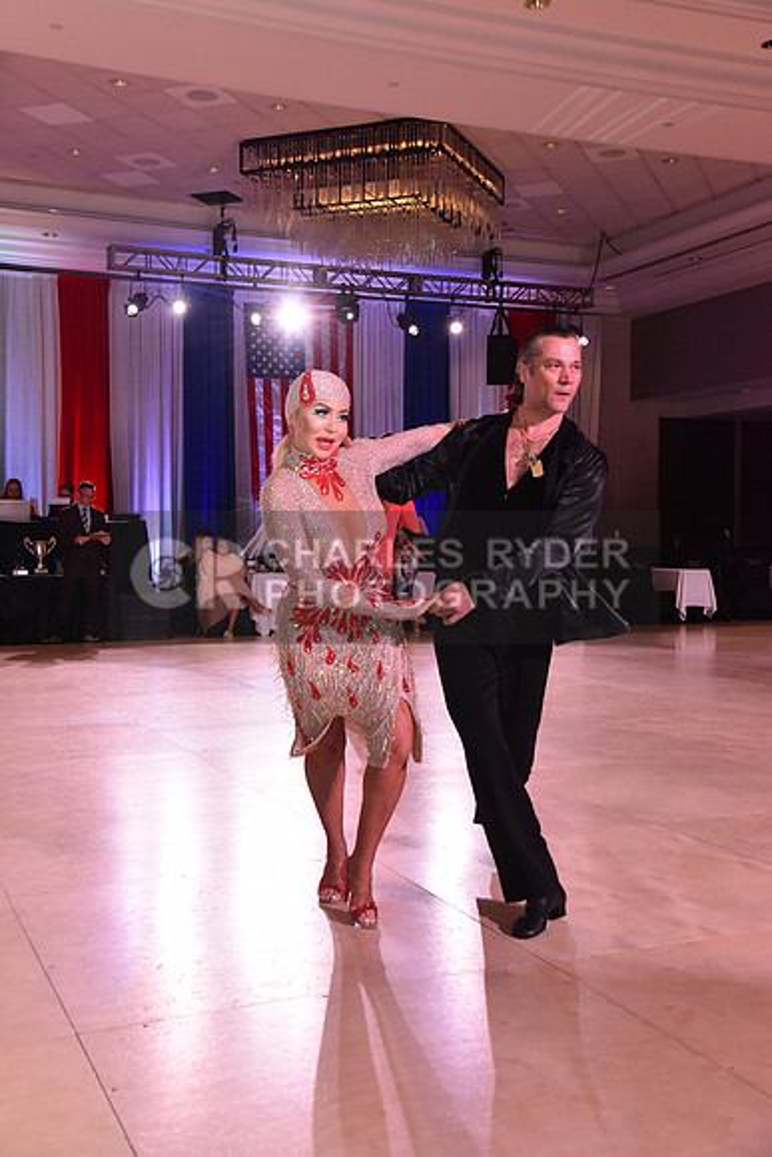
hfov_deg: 35.1
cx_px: 386
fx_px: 1222
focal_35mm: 38
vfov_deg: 50.7
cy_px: 578
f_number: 7.1
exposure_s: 1/320
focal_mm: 38
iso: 2500
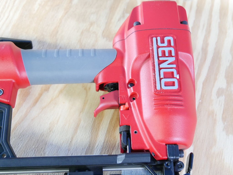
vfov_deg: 28.0
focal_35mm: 52
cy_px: 88
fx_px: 350
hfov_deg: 36.8
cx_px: 116
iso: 3200
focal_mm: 26
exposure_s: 1/25
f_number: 4.2
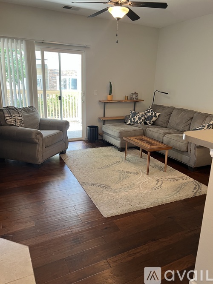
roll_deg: -0.4
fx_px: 213
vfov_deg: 67.3
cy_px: 142
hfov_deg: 53.0
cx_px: 106
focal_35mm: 26
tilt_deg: -14.8
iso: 100
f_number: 1.5
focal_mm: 5.7
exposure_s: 1/60
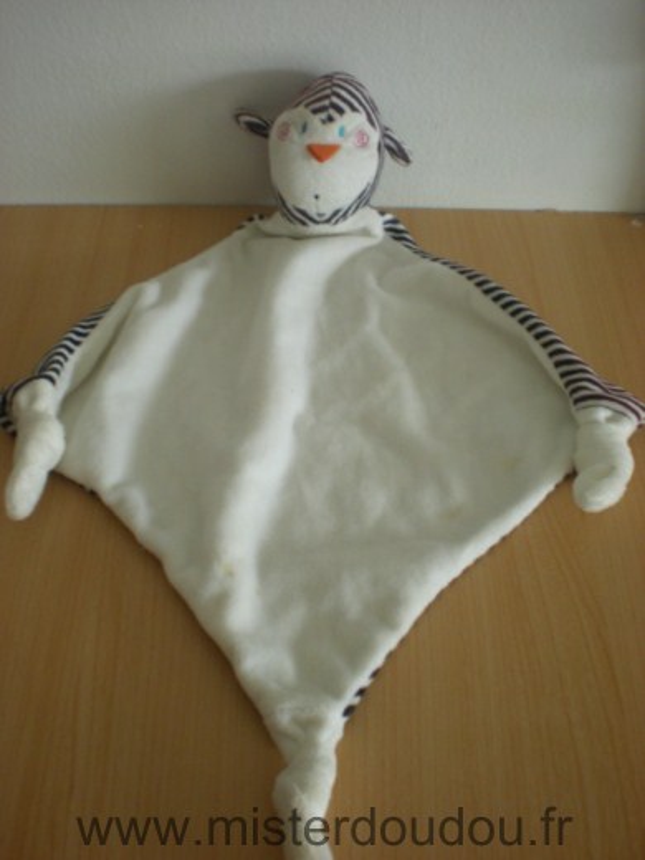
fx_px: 944
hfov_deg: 37.7
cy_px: 430
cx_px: 322
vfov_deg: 49.0
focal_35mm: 38
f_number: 3.1
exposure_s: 1/18.5
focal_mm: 6.3
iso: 200
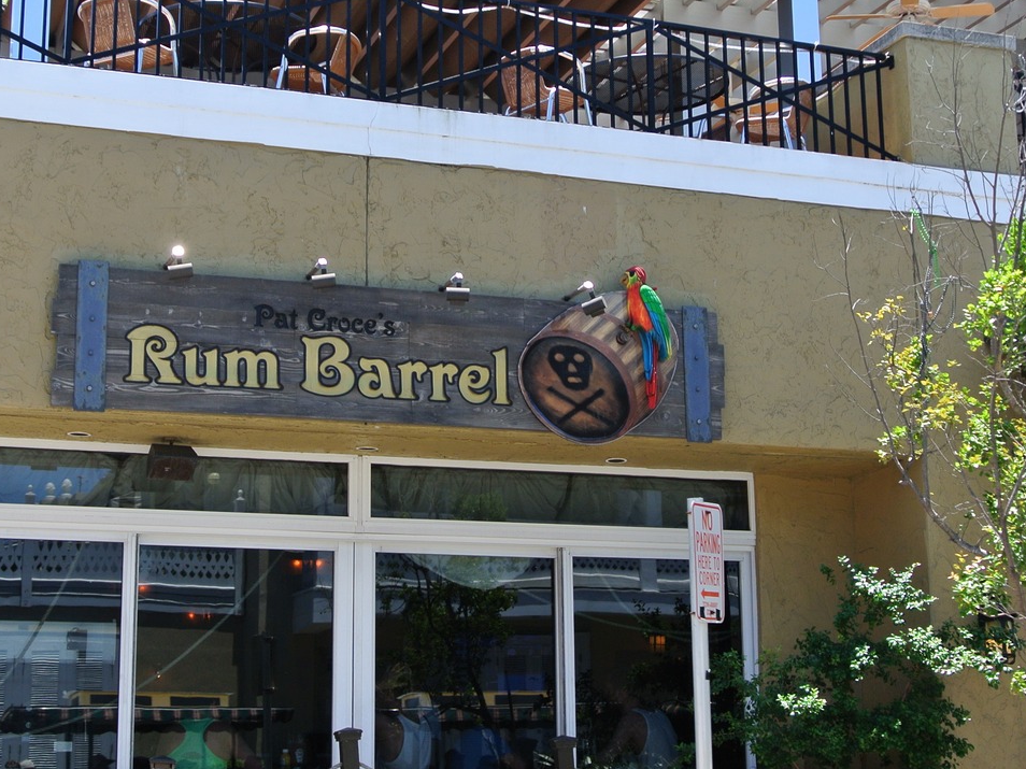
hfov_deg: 30.7
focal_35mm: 63
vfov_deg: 23.3
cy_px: 382
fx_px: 1867
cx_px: 472
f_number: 4
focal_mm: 14.5
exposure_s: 1/320
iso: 100
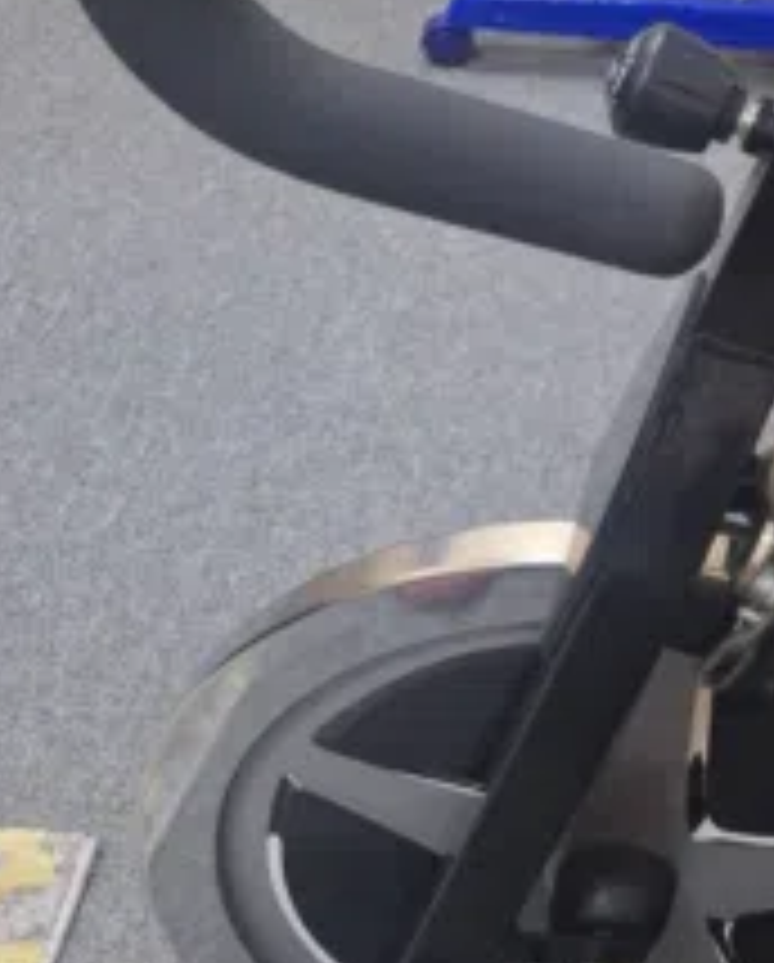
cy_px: 148
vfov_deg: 27.5
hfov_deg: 19.5
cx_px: 1206
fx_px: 1913
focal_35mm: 67
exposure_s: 1/25
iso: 400
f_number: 1.8
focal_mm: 5.54
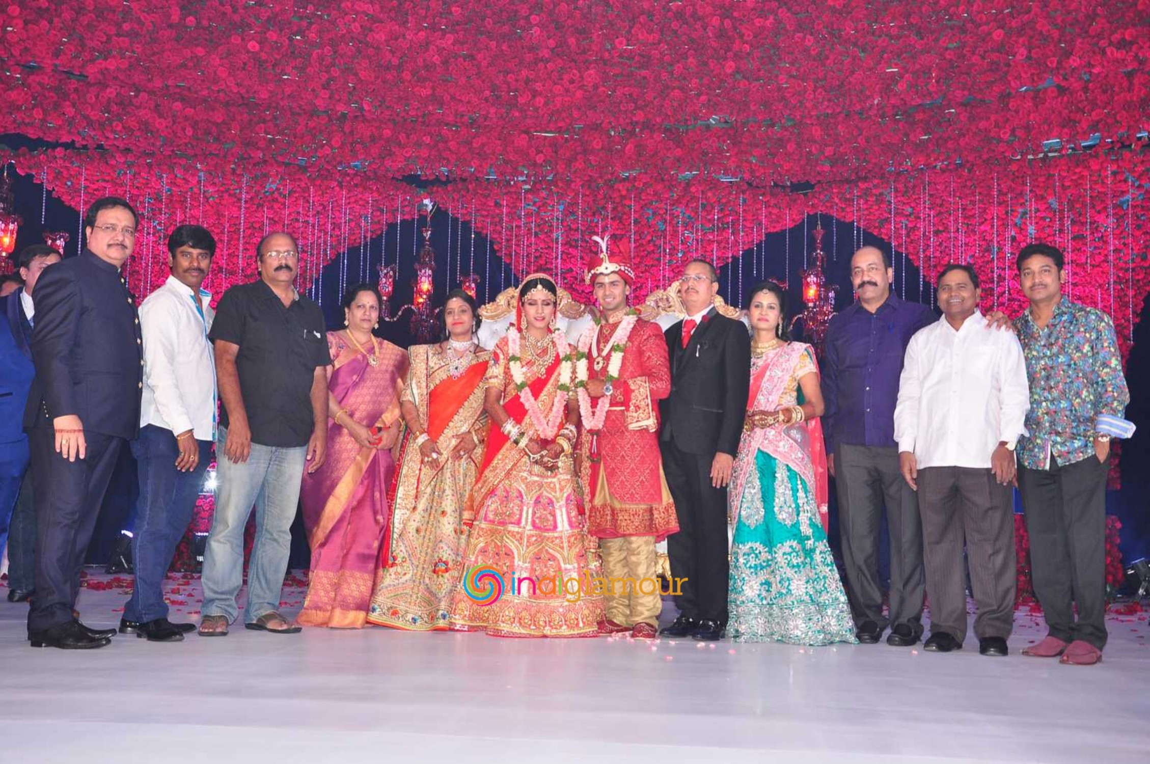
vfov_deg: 34.1
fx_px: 1244
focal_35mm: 39
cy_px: 382
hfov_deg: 49.6
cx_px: 575
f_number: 5.6
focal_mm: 26
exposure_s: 1/125
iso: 500
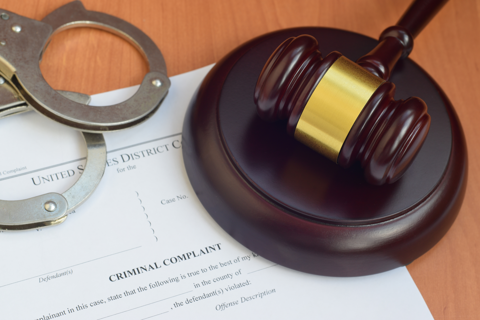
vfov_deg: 18.2
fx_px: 1000
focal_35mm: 75
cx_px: 240
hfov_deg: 27.0
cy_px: 160
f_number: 9
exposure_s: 1/15
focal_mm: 50
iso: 100
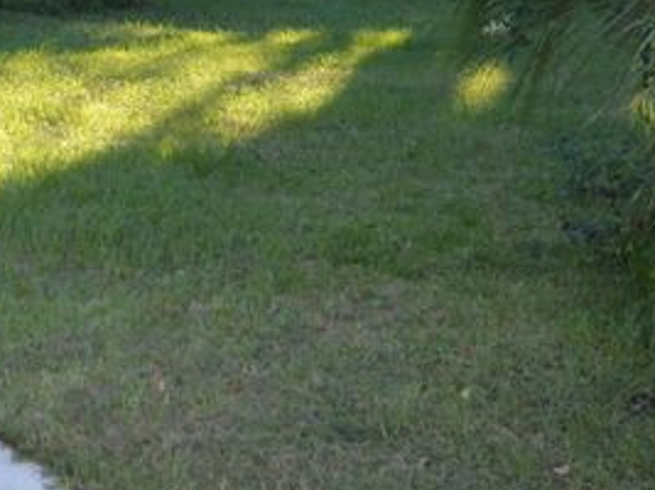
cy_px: -75
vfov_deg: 17.1
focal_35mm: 83
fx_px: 1567
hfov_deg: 22.3
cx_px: -74
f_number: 4
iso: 100
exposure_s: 1/160
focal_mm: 15
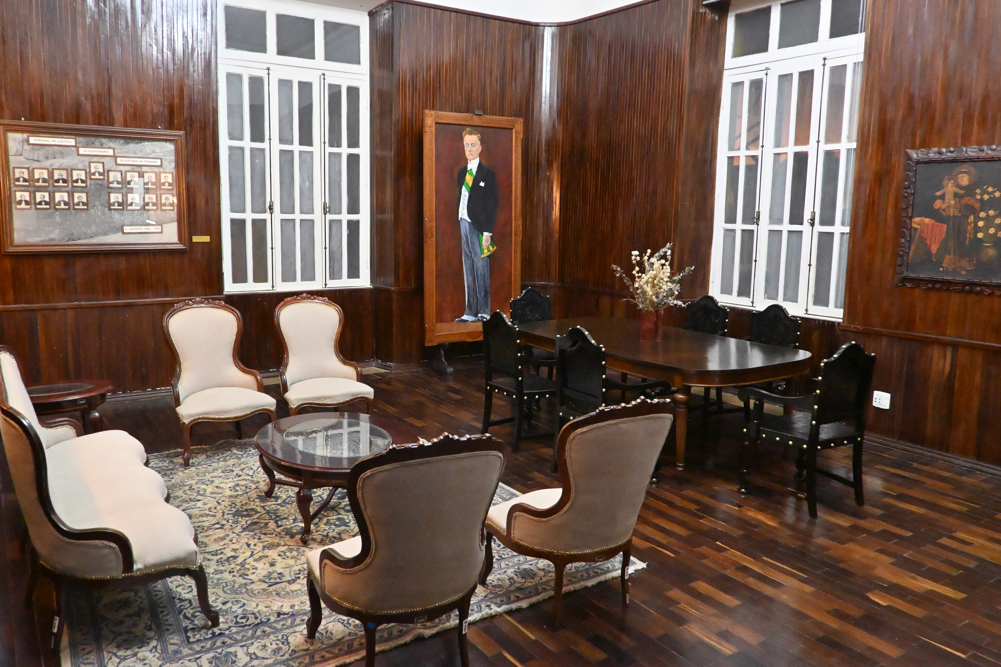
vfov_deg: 47.9
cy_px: 310
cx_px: 476
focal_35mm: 27
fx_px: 751
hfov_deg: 67.3
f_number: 5
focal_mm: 16
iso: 6400
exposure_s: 1/80
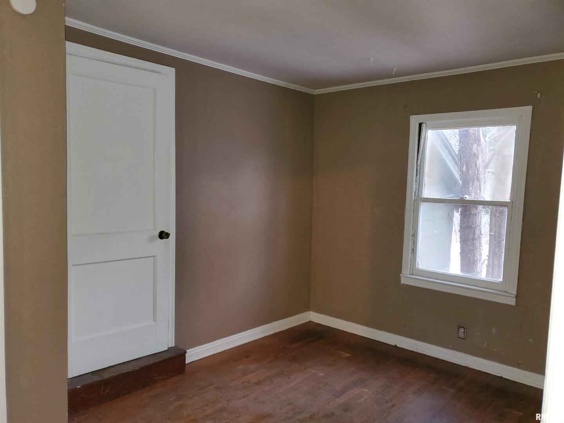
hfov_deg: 67.3
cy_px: 212
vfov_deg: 53.1
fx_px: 424
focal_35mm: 26
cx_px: 282
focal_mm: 4.3
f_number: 1.5
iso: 125
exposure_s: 1/11
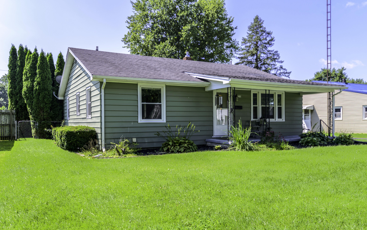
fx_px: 310
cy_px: 124
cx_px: 182
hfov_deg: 61.2
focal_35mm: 31
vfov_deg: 40.6
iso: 100
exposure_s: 1/400
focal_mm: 30
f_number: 8
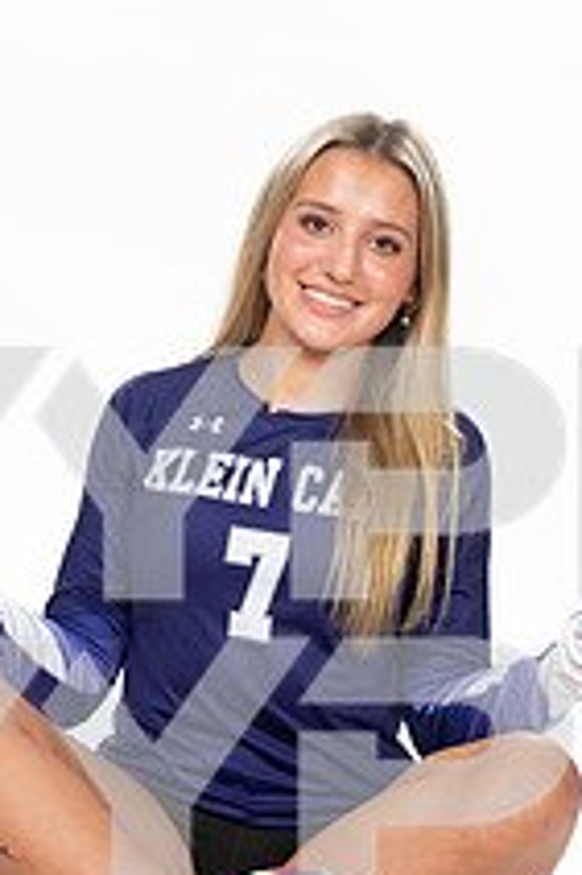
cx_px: 252
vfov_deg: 17.0
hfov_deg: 11.5
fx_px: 2890
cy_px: 768
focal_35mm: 119
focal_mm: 56
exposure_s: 1/320
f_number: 7.1
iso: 800
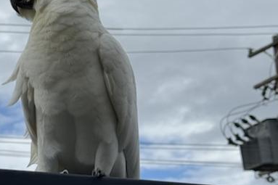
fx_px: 625
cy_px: 71
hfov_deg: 24.7
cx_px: 56
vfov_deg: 16.8
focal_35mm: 81
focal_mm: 6.76
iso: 64
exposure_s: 1/7092
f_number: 1.78
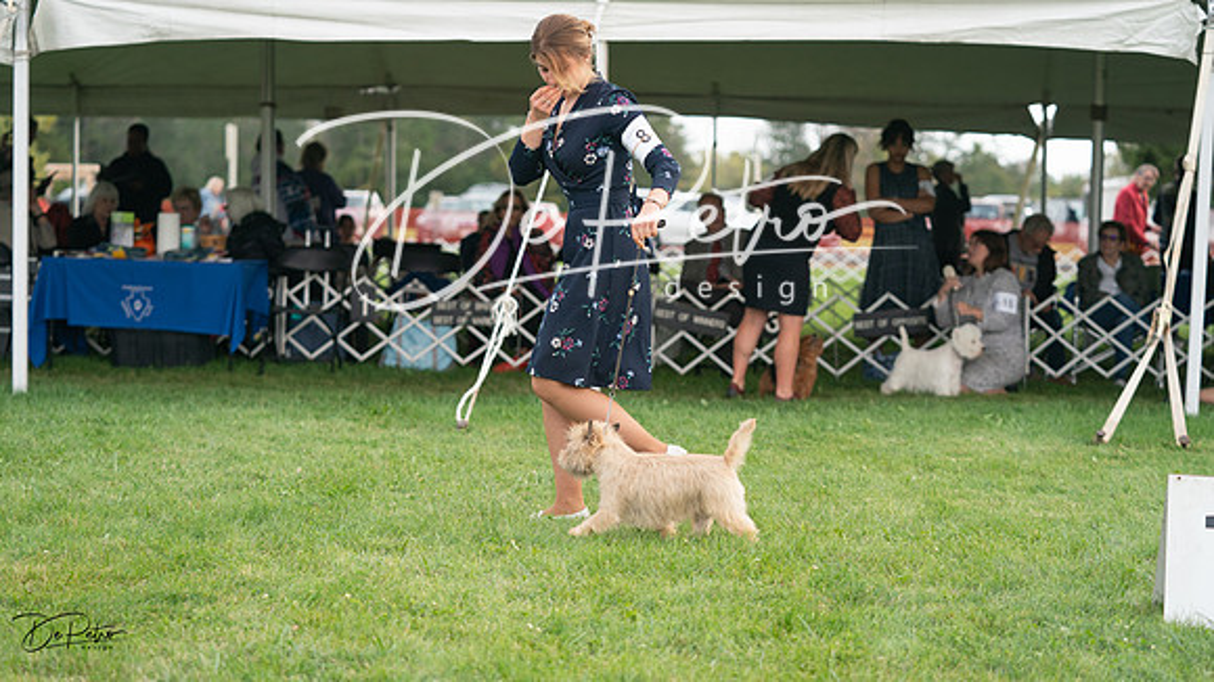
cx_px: 607
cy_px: 341
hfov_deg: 25.4
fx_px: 2697
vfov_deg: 14.4
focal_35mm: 84
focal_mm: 80
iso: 500
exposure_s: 1/1000
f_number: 3.2
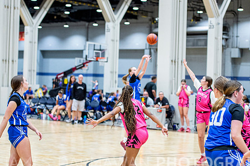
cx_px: 130
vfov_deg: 15.4
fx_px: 618
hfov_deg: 22.9
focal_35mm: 89
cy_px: 73
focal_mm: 70
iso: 2000
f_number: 2.8
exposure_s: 1/320
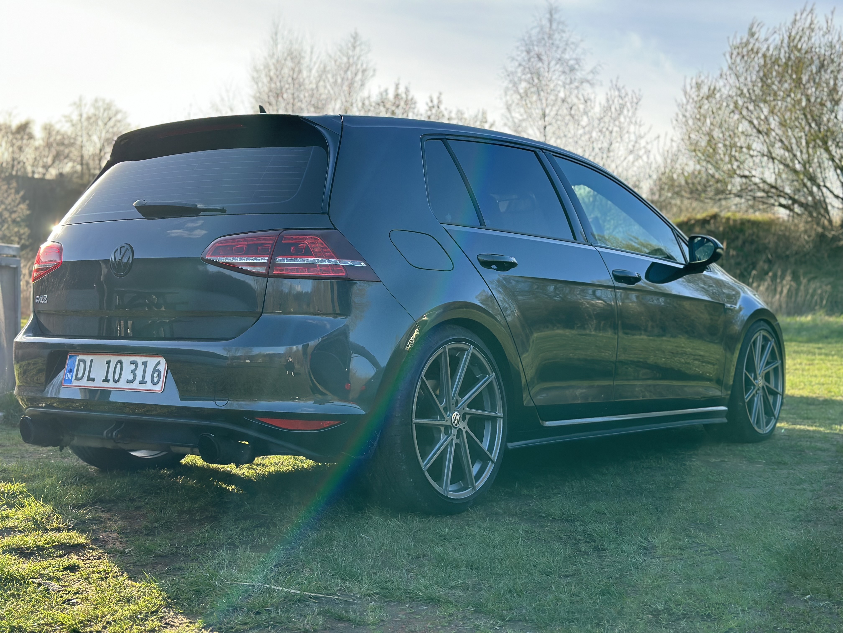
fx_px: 1169
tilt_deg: -1.8
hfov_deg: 39.7
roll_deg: -1.7
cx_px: 422
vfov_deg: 30.3
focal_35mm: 48
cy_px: 316
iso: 80
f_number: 1.78
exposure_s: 1/1242
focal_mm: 6.86
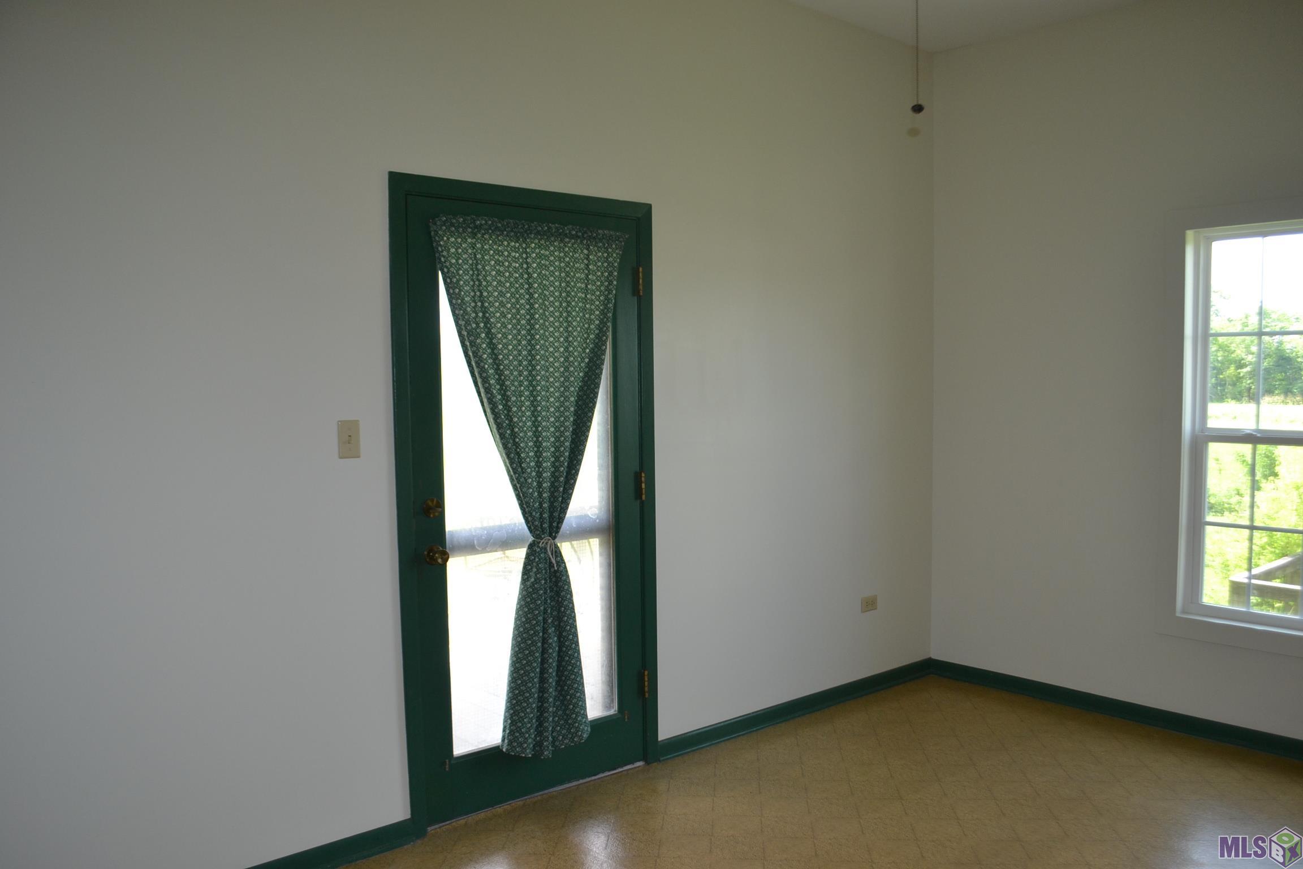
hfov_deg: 67.4
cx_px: 652
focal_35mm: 27
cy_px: 434
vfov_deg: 47.9
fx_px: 977
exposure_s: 1/125
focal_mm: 18
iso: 360
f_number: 4
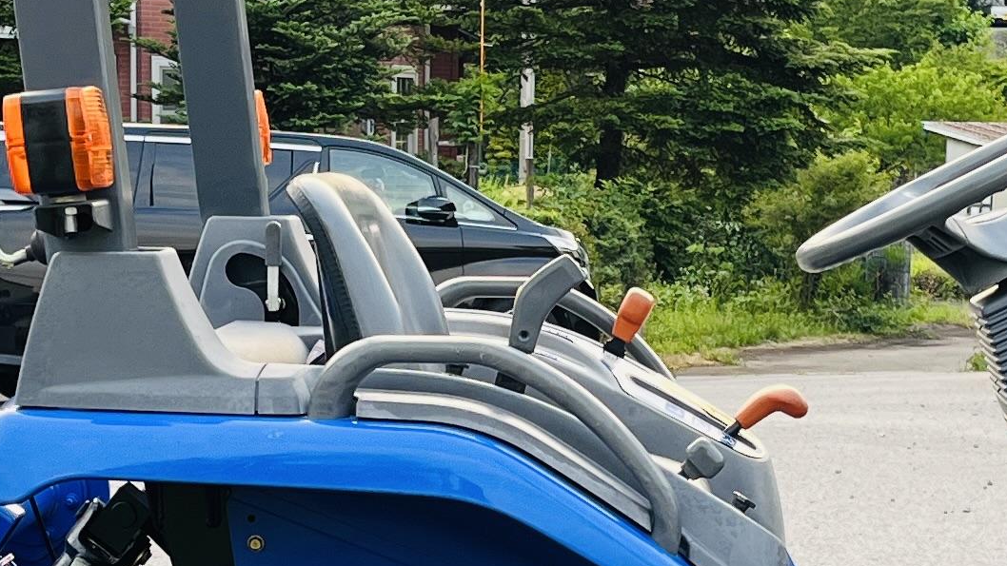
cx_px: 548
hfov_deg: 19.8
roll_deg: -0.9
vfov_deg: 11.1
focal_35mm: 108
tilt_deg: -8.1
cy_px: 549
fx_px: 2884
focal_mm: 5.1
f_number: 1.6
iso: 50
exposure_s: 1/121
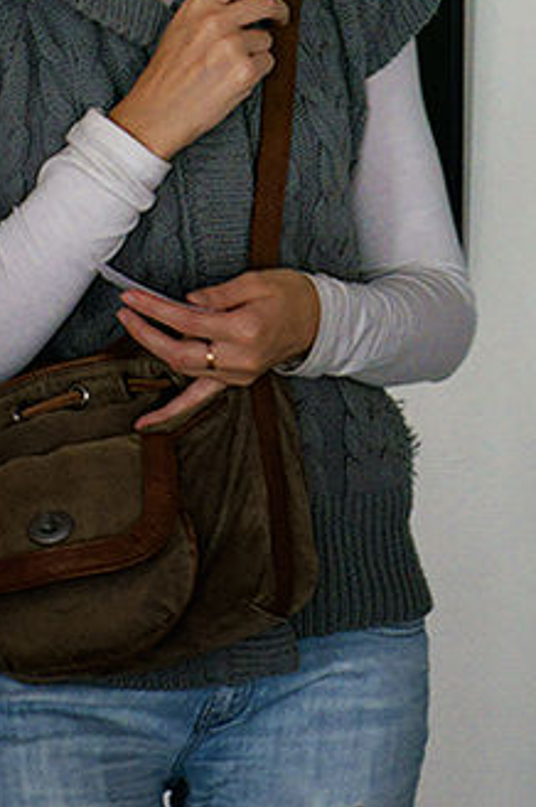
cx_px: 236
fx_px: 4610
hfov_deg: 6.7
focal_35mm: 206
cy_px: -209
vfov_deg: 9.8
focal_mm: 50
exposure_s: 1/80
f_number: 5.6
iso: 1000
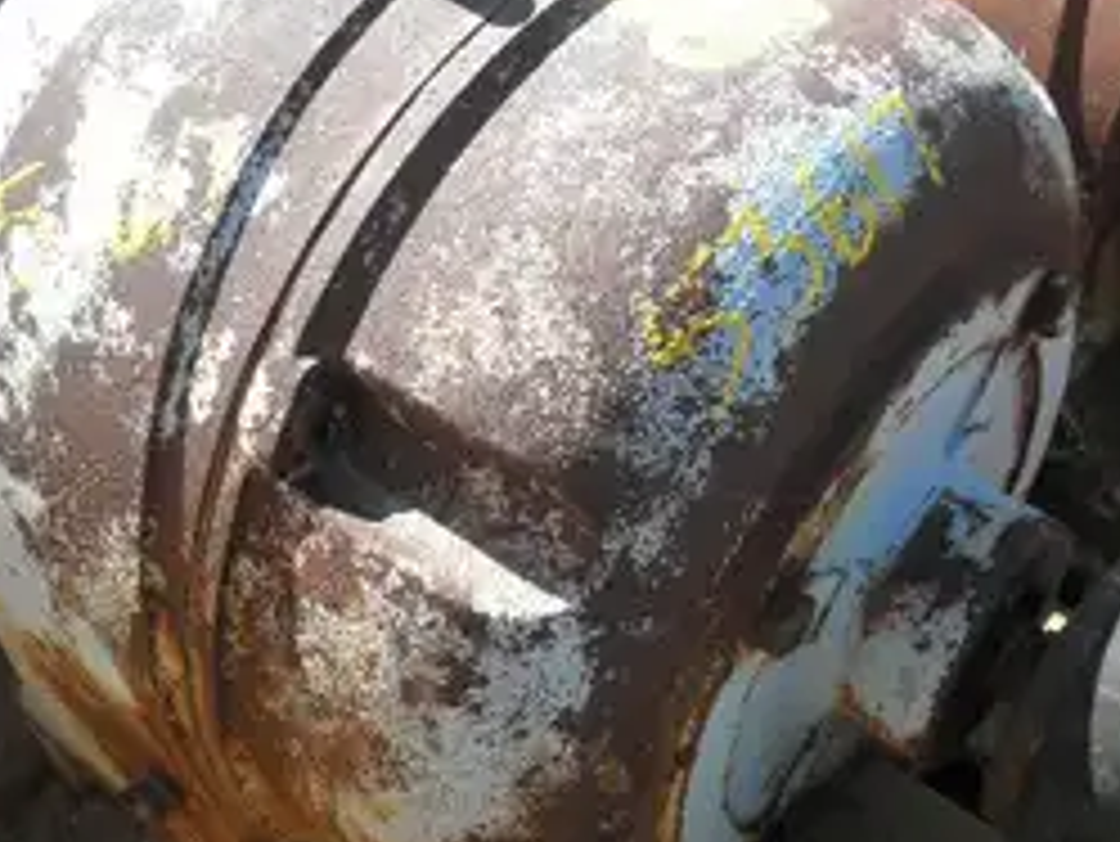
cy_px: 423
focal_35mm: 45
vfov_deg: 32.2
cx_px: 544
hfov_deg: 42.1
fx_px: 1457
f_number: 3
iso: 64
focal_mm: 5
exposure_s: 1/320
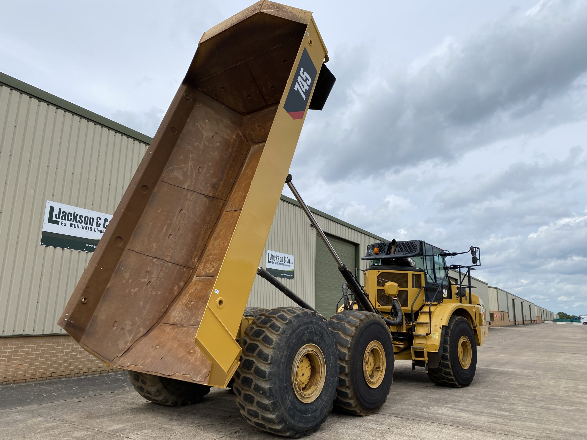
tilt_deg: +14.1
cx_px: 294
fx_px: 441
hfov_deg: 67.3
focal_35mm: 26
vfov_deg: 53.1
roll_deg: -0.5
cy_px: 220
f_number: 1.8
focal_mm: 4.25
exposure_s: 1/4115
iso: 32
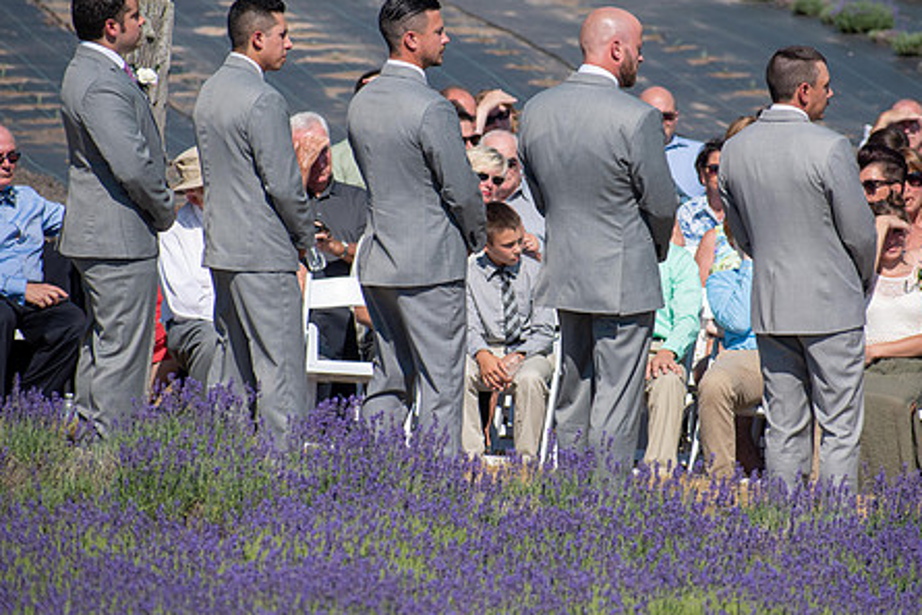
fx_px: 9018
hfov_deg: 5.9
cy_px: 262
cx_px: 532
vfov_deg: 3.9
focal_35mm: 352
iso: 200
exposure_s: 1/2000
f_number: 5.6
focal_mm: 180
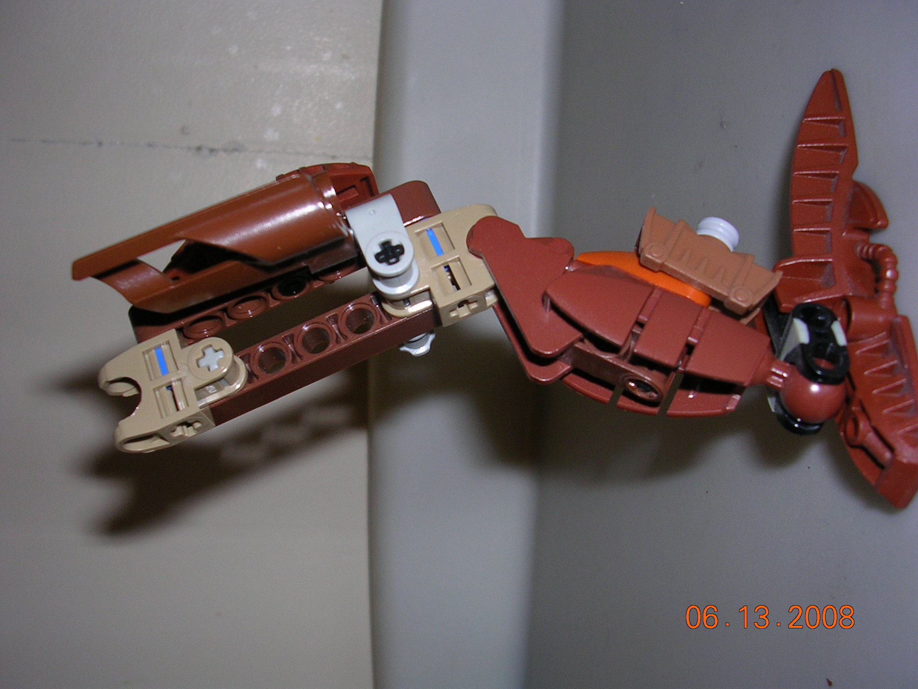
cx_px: 459
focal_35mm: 38
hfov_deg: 49.0
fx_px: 1008
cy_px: 344
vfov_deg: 37.7
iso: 50
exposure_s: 1/60.1
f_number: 2.8
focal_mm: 5.8
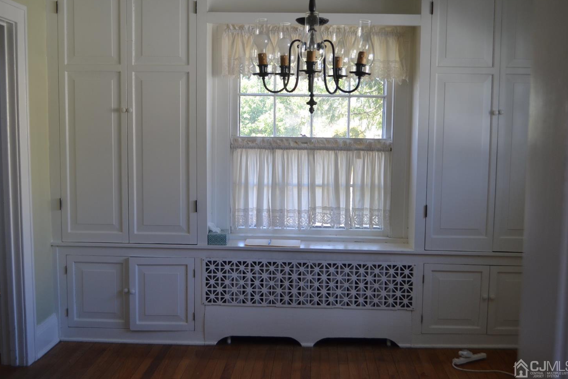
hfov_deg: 48.5
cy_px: 188
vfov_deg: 33.4
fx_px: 631
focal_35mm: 40
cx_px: 287
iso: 400
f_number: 4.2
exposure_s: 1/80
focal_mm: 26
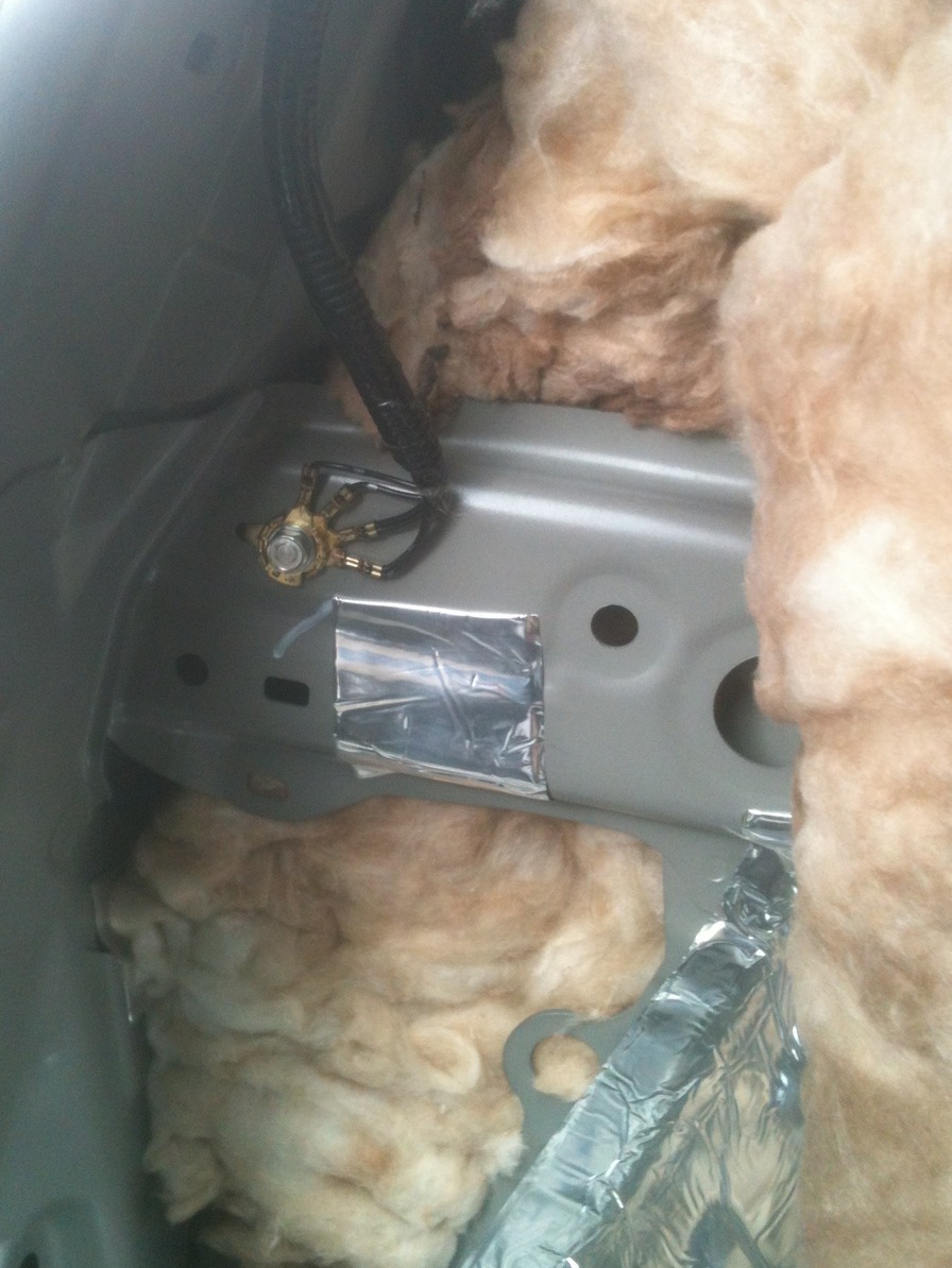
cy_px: 594
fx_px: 1466
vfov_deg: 46.8
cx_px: 458
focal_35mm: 40
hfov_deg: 36.0
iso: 80
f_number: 2.8
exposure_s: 1/20
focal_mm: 3.85
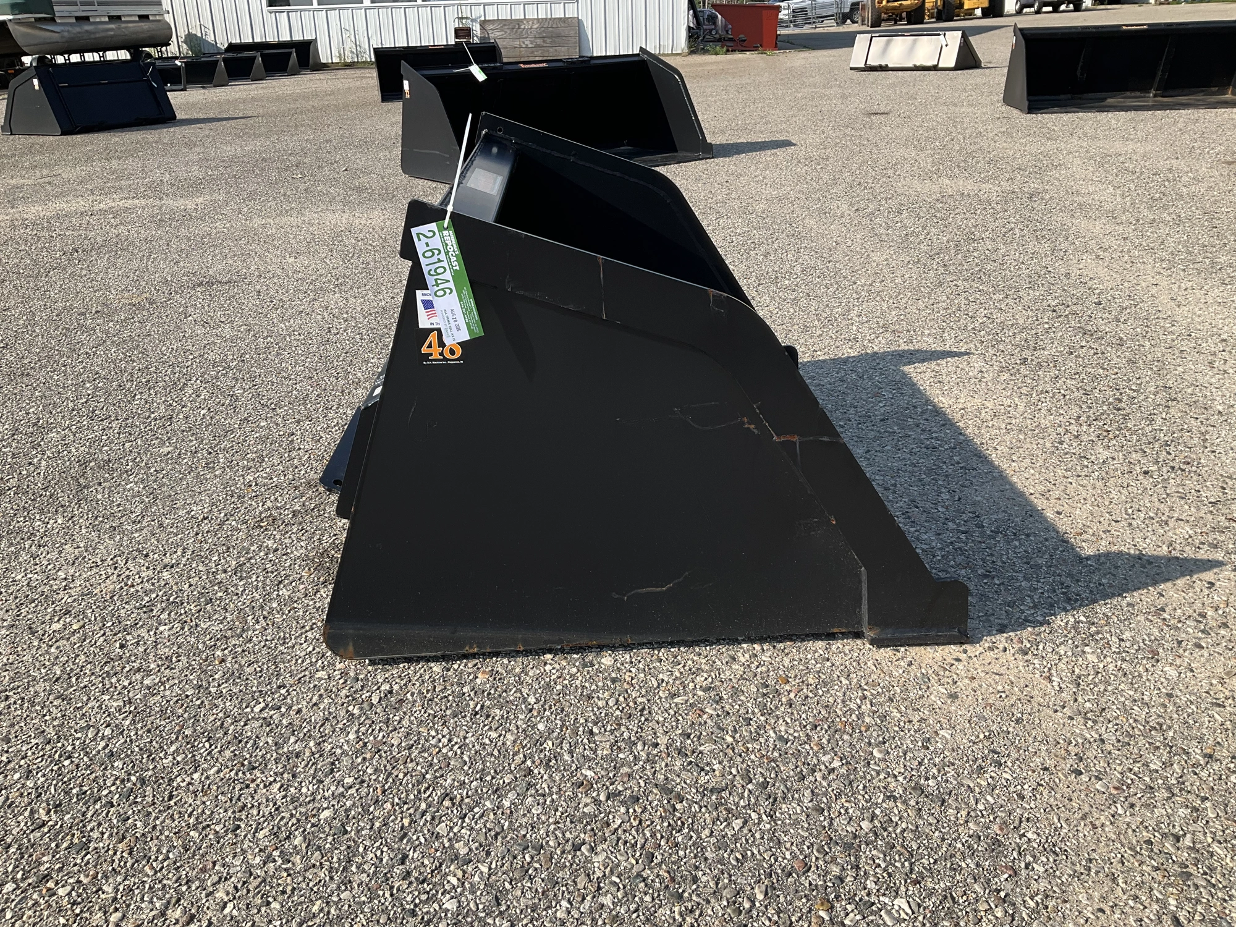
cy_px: 464
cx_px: 618
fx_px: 1035
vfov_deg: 48.2
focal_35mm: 29
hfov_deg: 61.7
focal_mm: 3
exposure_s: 1/1195
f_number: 1.8
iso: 25
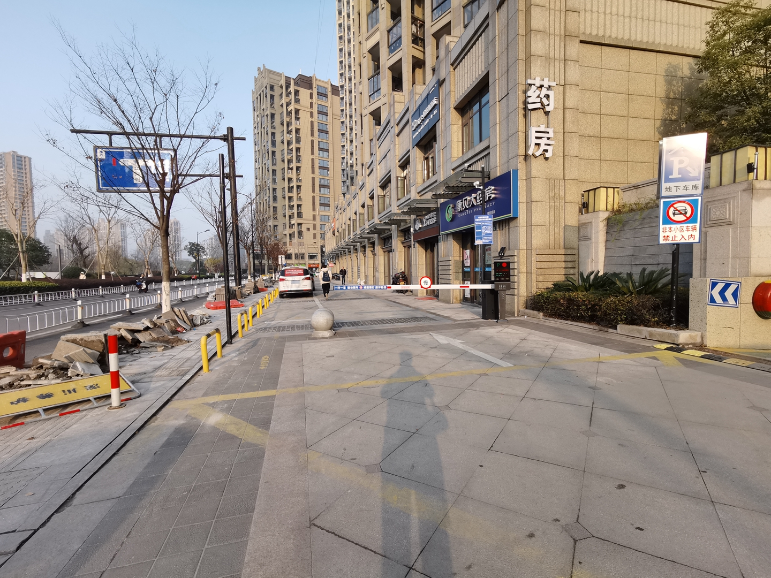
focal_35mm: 17
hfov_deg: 91.0
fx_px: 379
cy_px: 289
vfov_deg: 74.7
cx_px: 386
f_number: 2.2
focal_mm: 2.26
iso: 50
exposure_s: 1/350
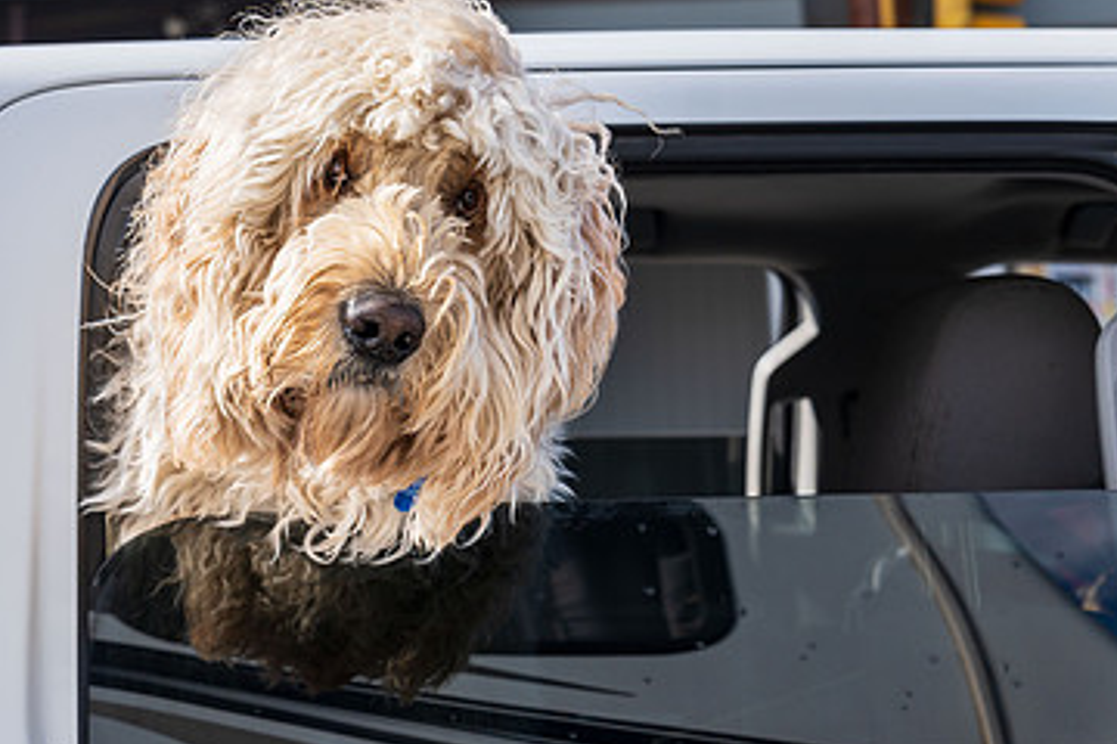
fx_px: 3072
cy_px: 367
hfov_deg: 20.6
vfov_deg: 13.8
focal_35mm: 99
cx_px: 403
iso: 100
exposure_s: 1/250
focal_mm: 51
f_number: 5
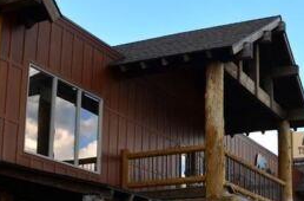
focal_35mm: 67
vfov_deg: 19.6
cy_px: 197
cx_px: 242
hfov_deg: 29.5
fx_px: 564
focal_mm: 18
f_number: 7.1
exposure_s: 1/200
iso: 200
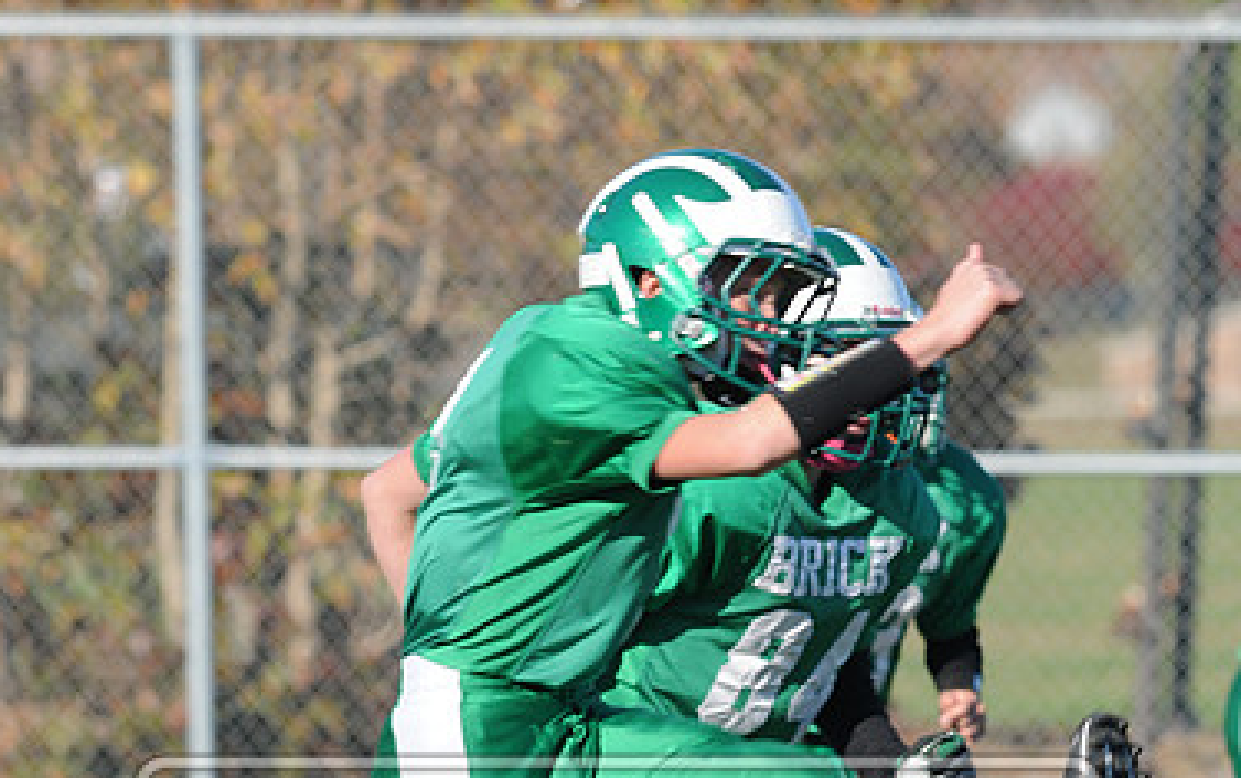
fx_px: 23963
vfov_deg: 1.9
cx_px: 634
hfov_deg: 3.0
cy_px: 910
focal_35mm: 708
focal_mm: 300
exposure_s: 1/500
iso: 200
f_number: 7.1
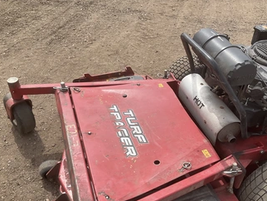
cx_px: 140
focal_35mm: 36
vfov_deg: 39.5
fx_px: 278
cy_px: 120
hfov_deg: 51.3
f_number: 1.8
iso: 25
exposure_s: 1/1121
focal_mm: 3
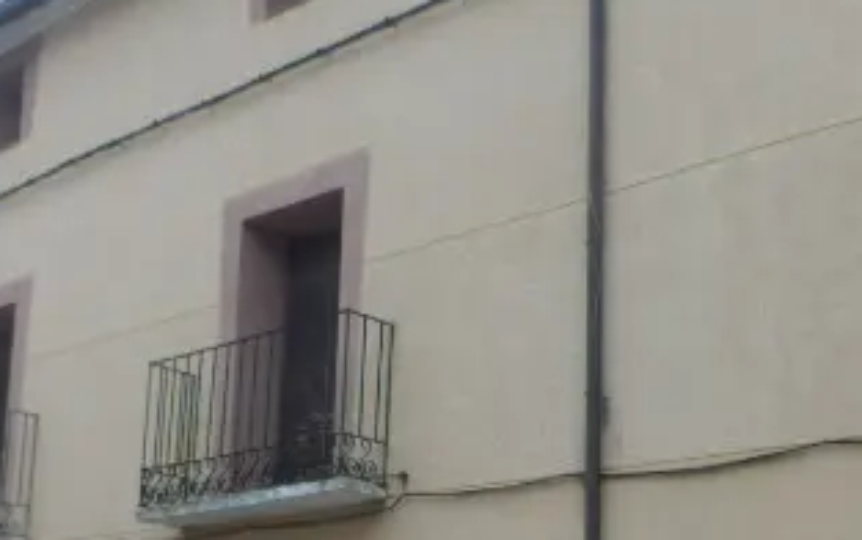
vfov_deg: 24.1
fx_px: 1222
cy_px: 501
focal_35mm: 52
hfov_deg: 38.8
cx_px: 493
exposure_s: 1/60
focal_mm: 4.2
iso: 80
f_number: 3
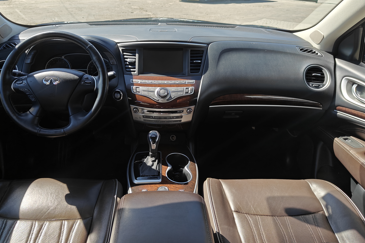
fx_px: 284
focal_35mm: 28
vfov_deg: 46.1
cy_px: 95
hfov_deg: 65.4
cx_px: 169
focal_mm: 5.59
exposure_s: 1/1499
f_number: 1.8
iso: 50
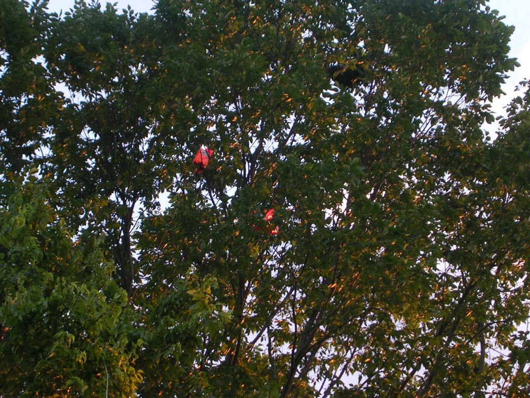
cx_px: 265
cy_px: 199
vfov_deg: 12.9
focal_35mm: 115
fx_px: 1761
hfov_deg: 17.1
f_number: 4.9
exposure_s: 1/60.1
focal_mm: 17.4
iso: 96
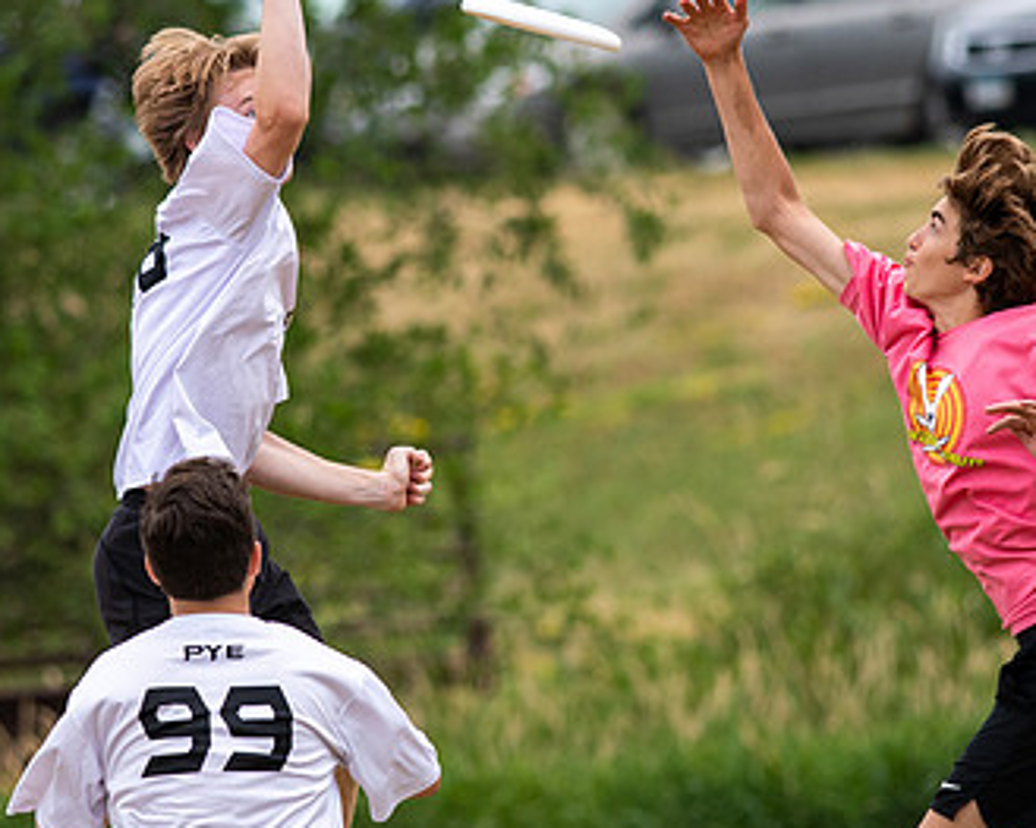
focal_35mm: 876
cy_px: 289
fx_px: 26852
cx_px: 485
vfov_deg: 1.8
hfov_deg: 2.2
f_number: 5
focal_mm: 300
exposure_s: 1/2000
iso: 400
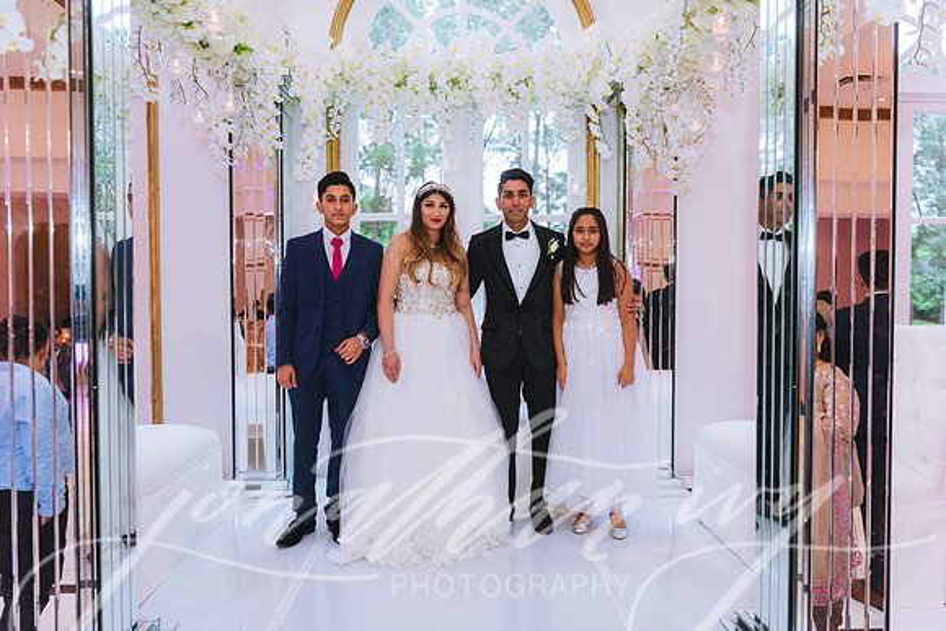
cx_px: 473
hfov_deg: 67.4
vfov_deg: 48.0
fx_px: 710
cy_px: 316
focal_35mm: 27
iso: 800
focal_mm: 27
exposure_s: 1/200
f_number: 2.8
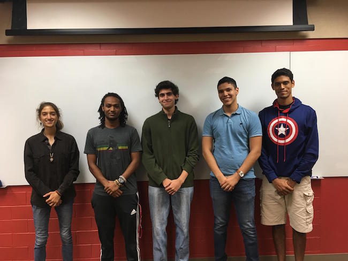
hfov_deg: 61.6
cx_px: 174
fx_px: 292
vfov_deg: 48.3
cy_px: 130
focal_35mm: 29
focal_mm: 4.15
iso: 40
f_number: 2.2
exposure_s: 1/30
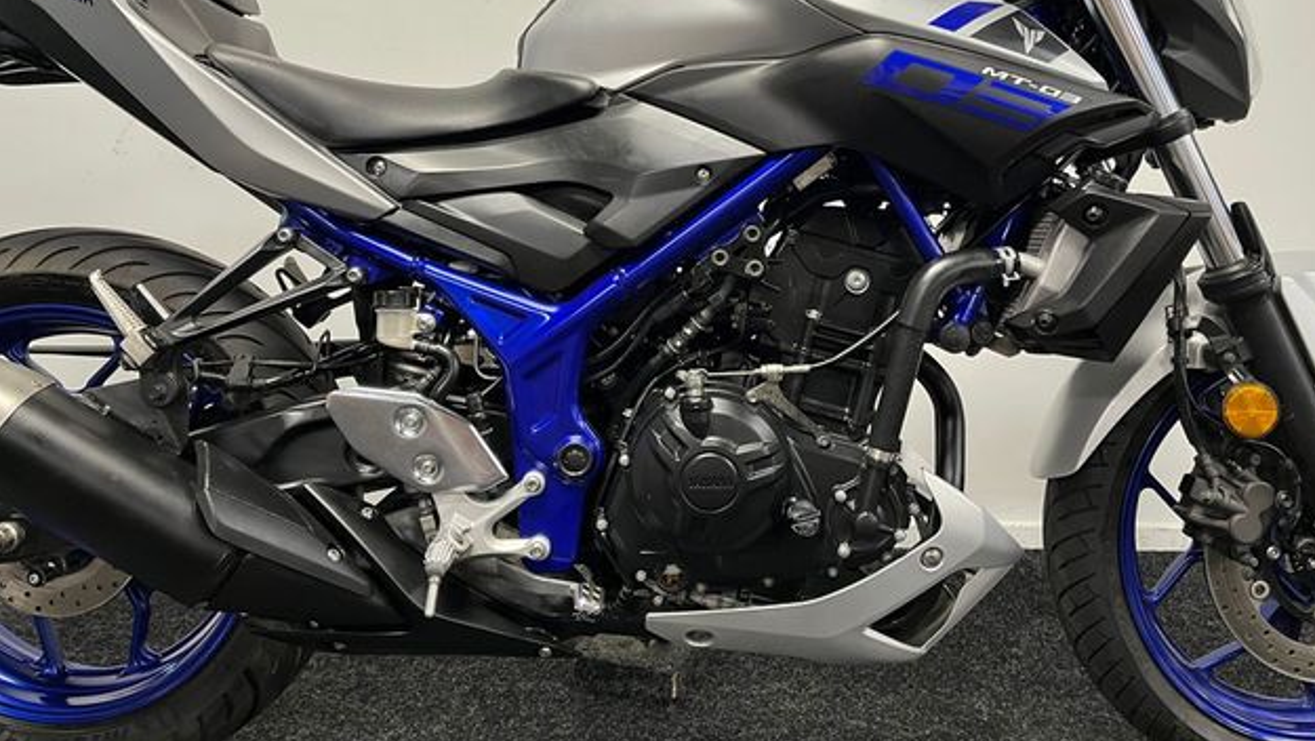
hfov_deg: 66.0
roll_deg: +0.1
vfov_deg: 39.9
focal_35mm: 29
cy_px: 269
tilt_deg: -6.4
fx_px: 1011
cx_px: 671
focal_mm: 5.1
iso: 200
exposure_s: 1/50
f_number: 1.6
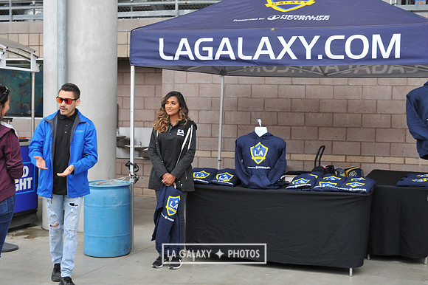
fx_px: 713
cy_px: 142
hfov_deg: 33.4
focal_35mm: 60
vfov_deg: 22.6
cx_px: 214
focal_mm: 60
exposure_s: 1/160
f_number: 5
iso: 200
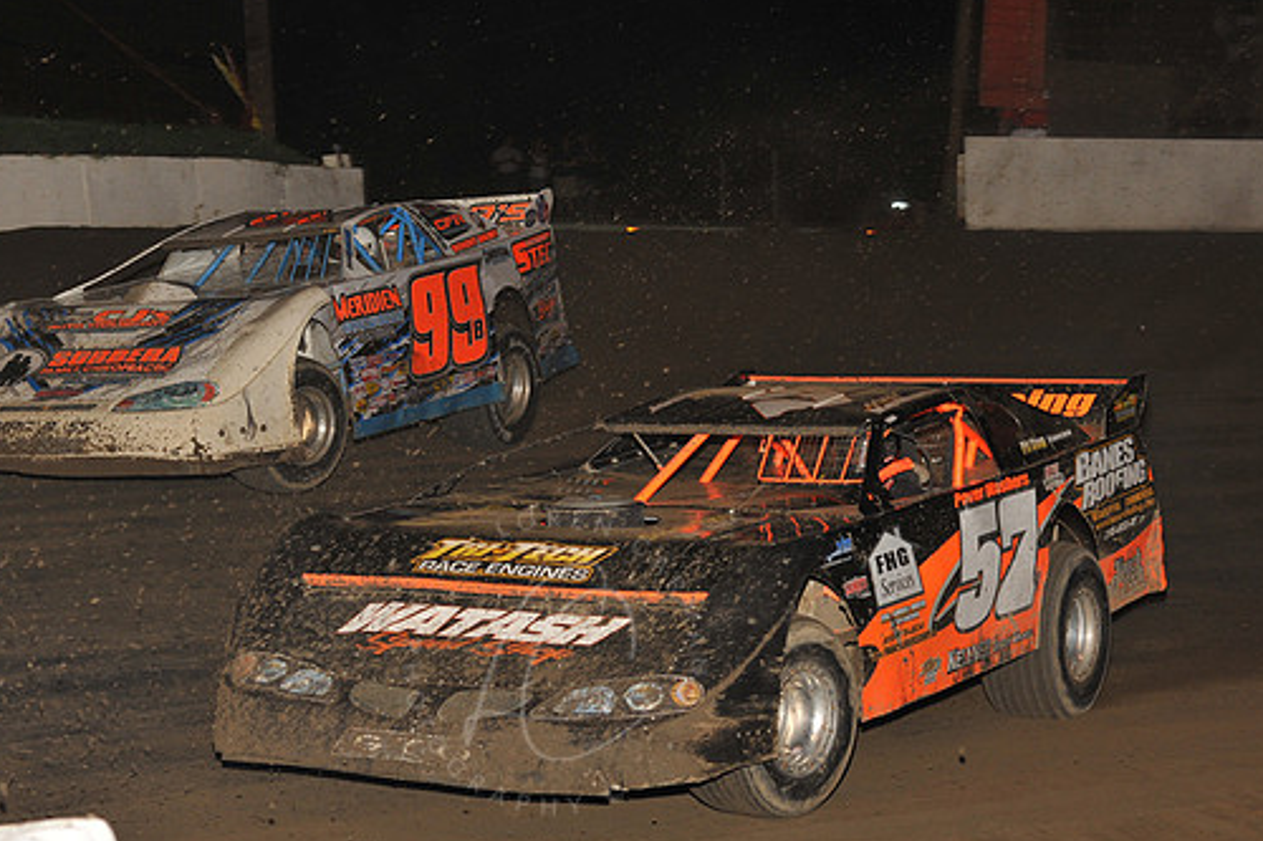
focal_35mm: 116
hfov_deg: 17.6
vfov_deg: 11.8
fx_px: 4068
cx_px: 553
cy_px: 429
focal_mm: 100
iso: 1000
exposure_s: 1/320
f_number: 6.3
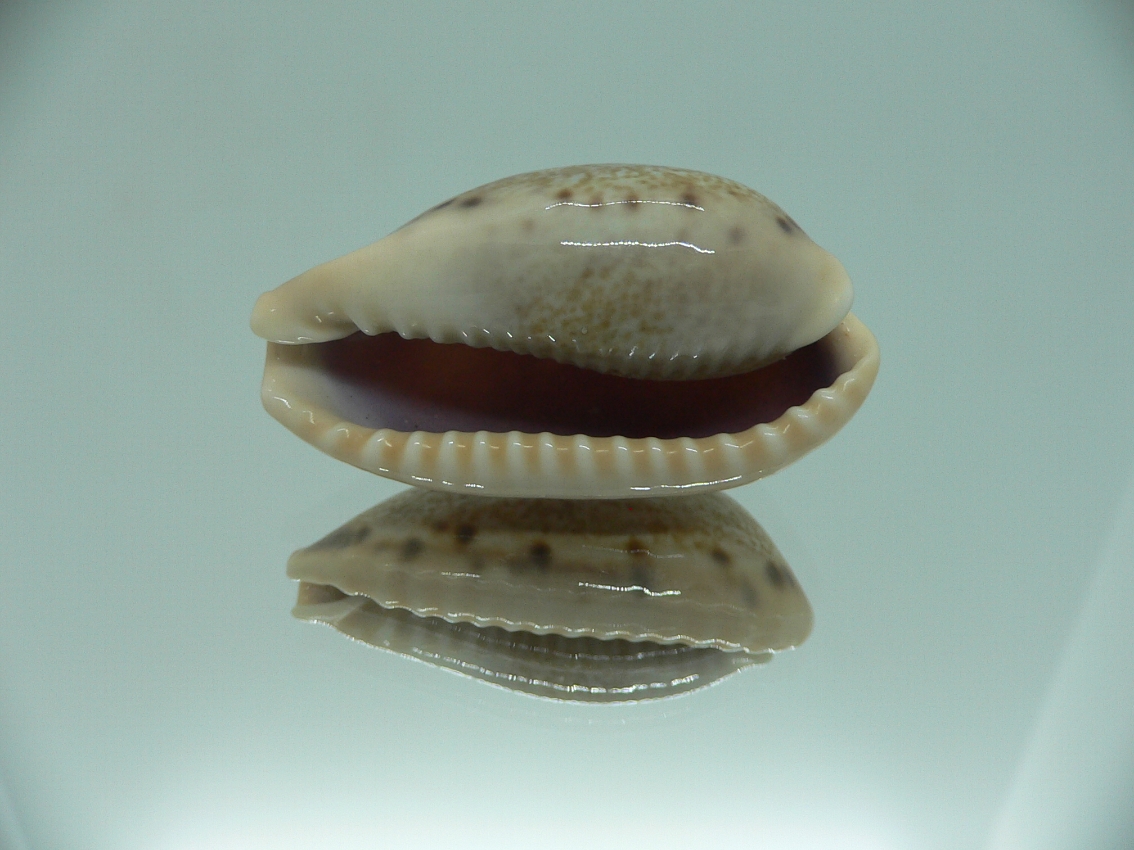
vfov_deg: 40.7
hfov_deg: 52.6
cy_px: 425
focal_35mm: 35
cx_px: 567
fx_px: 1147
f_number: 2.8
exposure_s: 1/60
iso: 80
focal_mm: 4.6
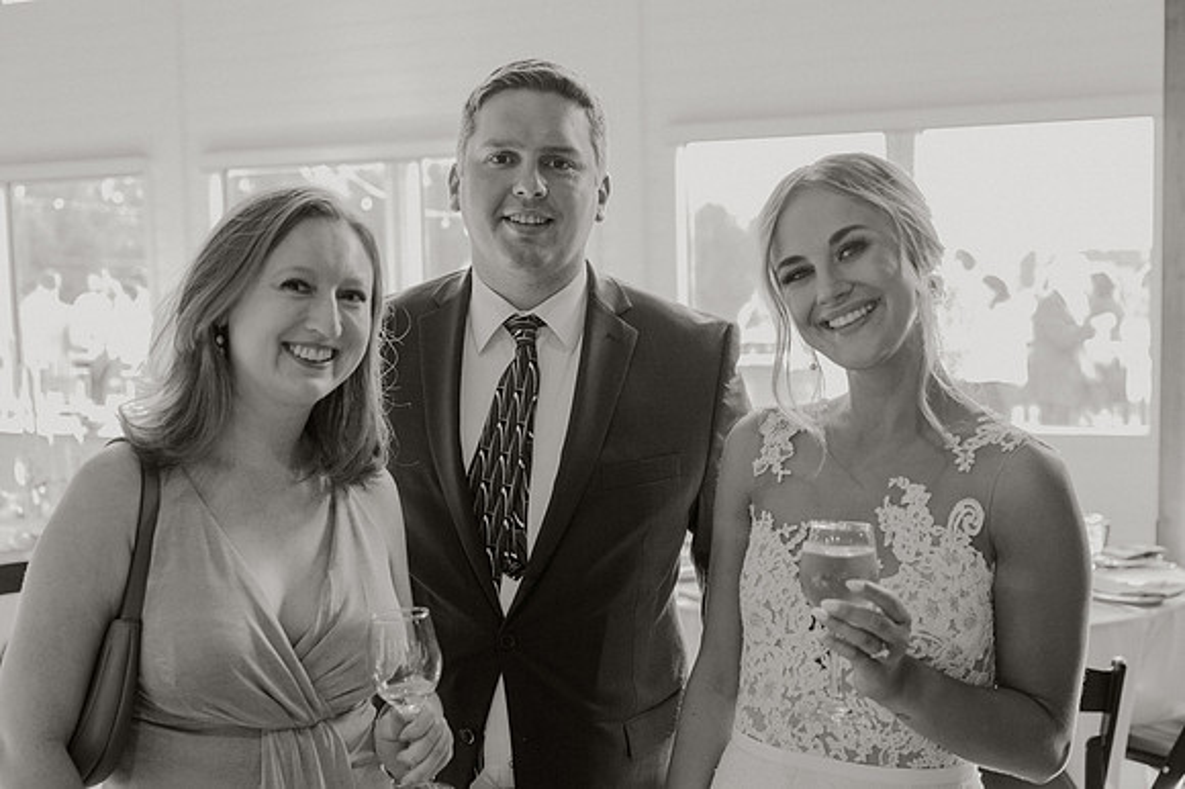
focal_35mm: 48
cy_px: 394
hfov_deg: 41.1
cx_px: 592
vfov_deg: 28.0
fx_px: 1579
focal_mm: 48
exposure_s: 1/250
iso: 1250
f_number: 4
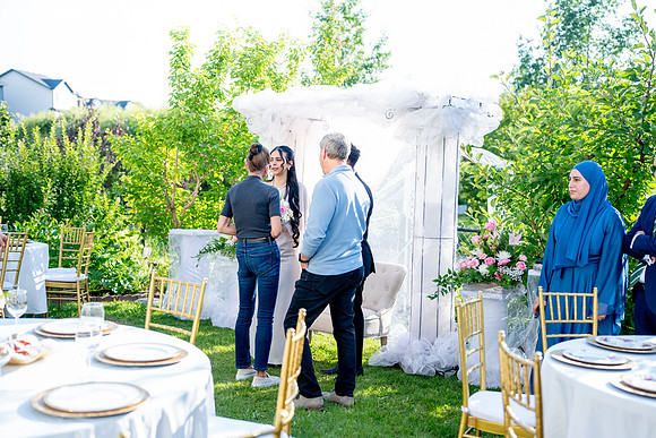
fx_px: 733
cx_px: 328
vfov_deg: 33.2
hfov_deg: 48.2
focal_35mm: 40
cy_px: 219
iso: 200
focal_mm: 37
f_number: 2
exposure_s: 1/1000
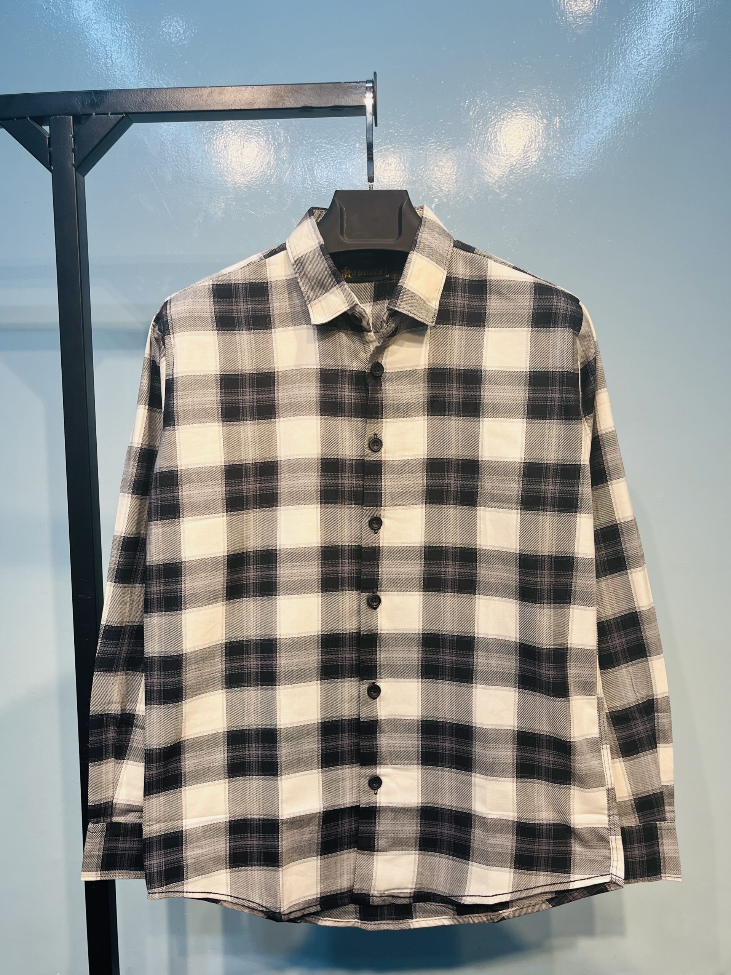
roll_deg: +2.1
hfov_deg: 53.1
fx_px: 732
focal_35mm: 26
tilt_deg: -2.6
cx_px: 366
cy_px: 488
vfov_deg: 67.3
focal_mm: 5.1
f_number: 1.6
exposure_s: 1/430
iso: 50
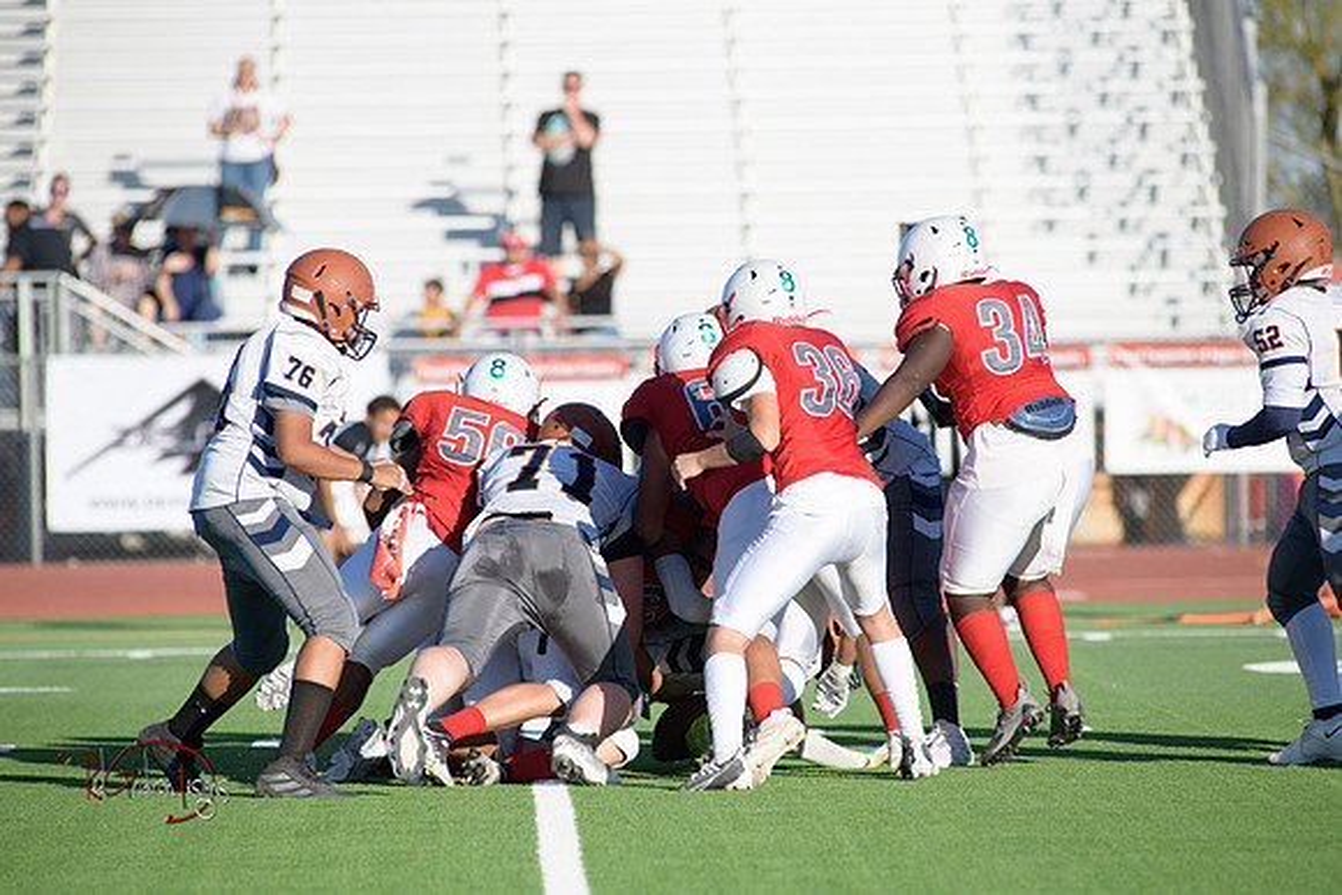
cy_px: 448
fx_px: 11185
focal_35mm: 300
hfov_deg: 6.9
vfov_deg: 4.6
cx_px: 671
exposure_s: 1/8000
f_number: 5
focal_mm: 300
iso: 1000
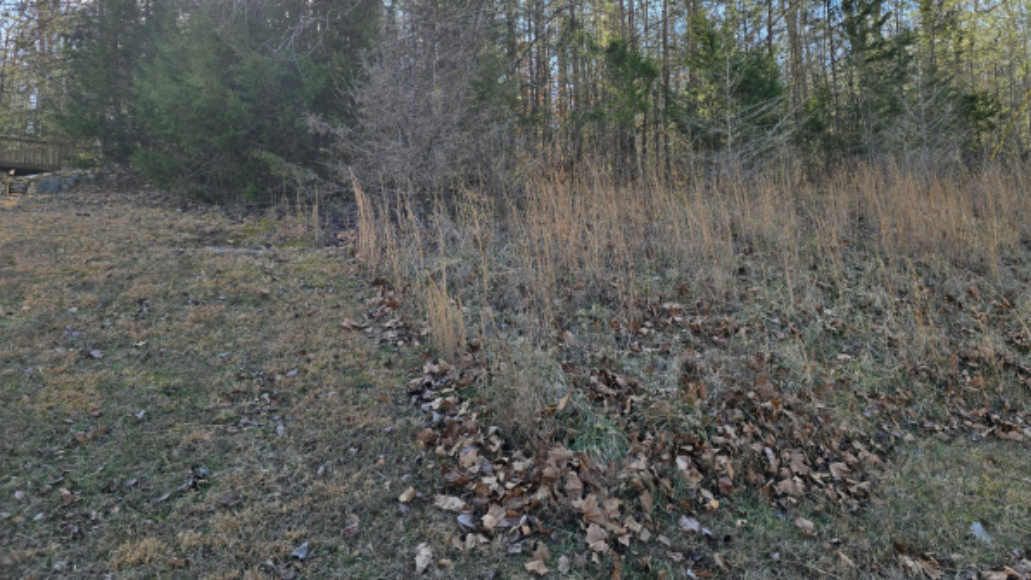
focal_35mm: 28
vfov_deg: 40.4
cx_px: 553
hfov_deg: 67.8
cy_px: 150
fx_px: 766
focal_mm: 6.3
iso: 12
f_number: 1.7
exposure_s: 1/364
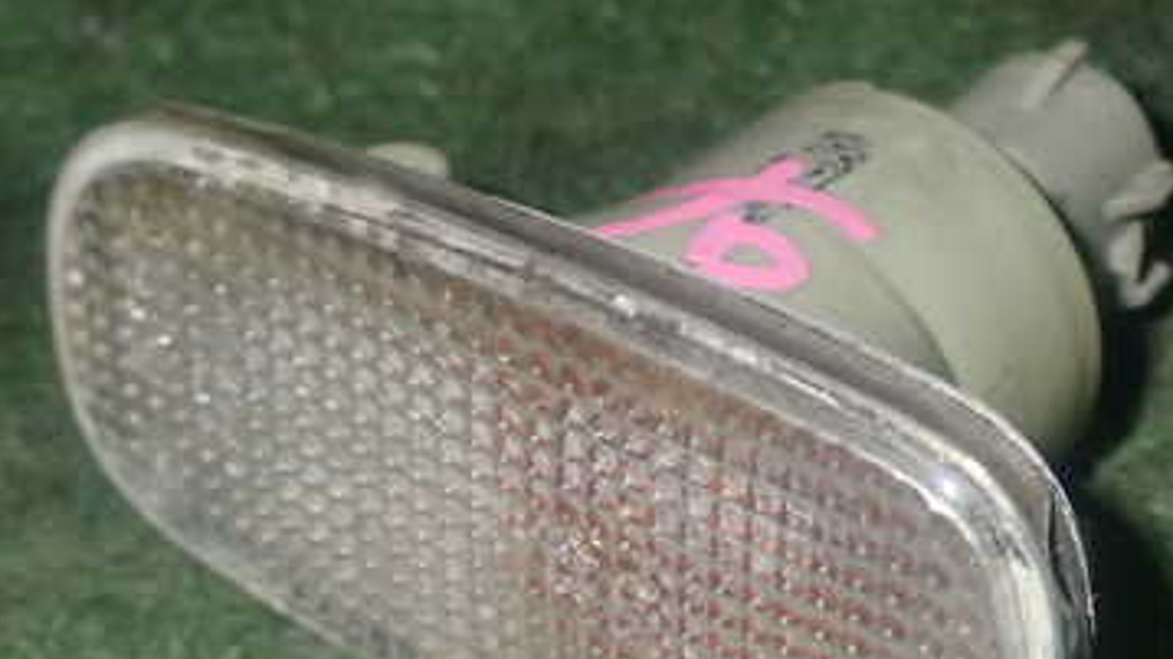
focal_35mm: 106
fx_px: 3295
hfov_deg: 20.2
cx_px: 695
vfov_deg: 11.4
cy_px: 413
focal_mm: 10.35
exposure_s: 1/60
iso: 500
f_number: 10
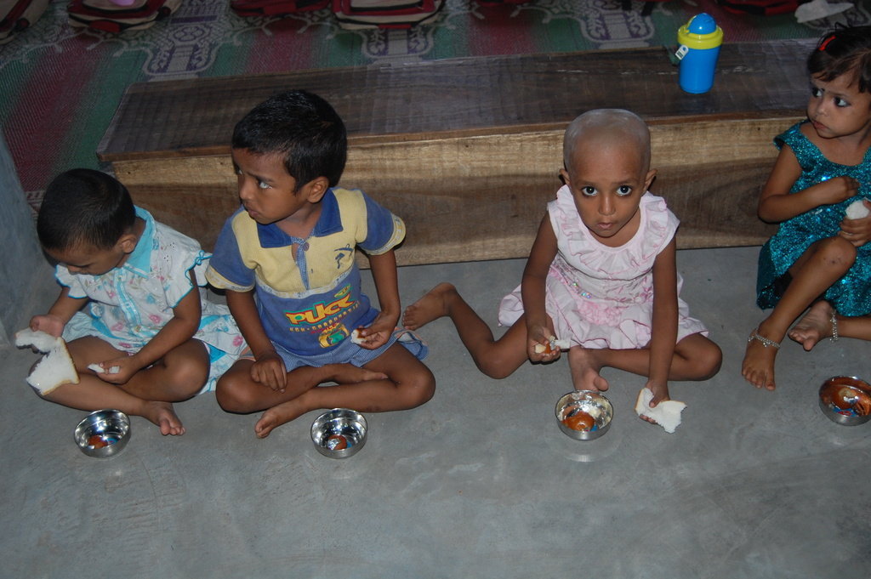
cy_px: 290
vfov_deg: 29.8
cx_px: 436
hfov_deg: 43.6
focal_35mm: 45
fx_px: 1088
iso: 400
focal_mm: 30
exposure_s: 1/60
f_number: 4.2
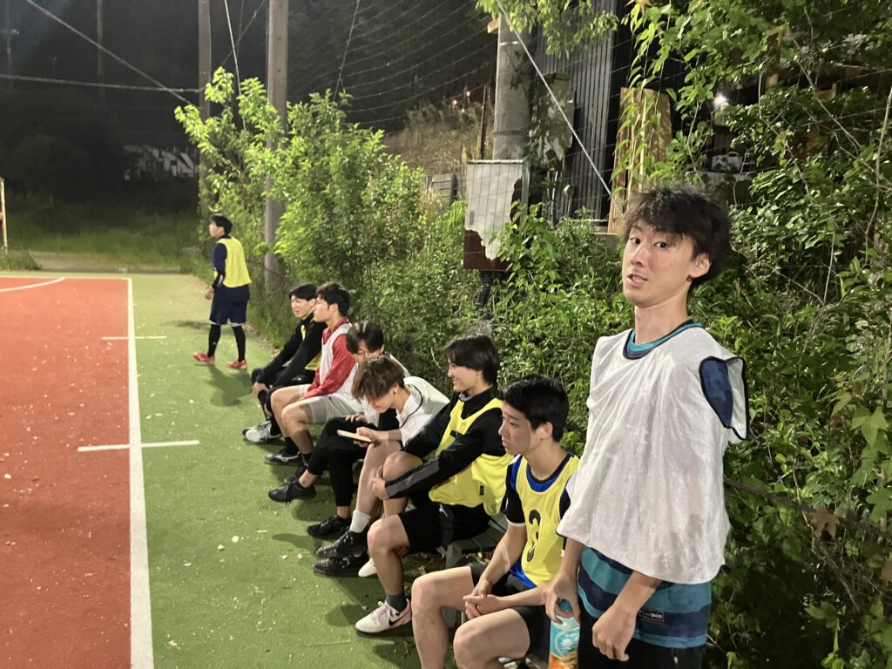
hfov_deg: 63.4
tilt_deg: -9.1
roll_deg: -3.3
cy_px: 334
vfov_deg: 49.7
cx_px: 446
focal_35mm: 28
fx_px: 722
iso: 640
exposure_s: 1/30
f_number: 1.8
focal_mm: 3.99
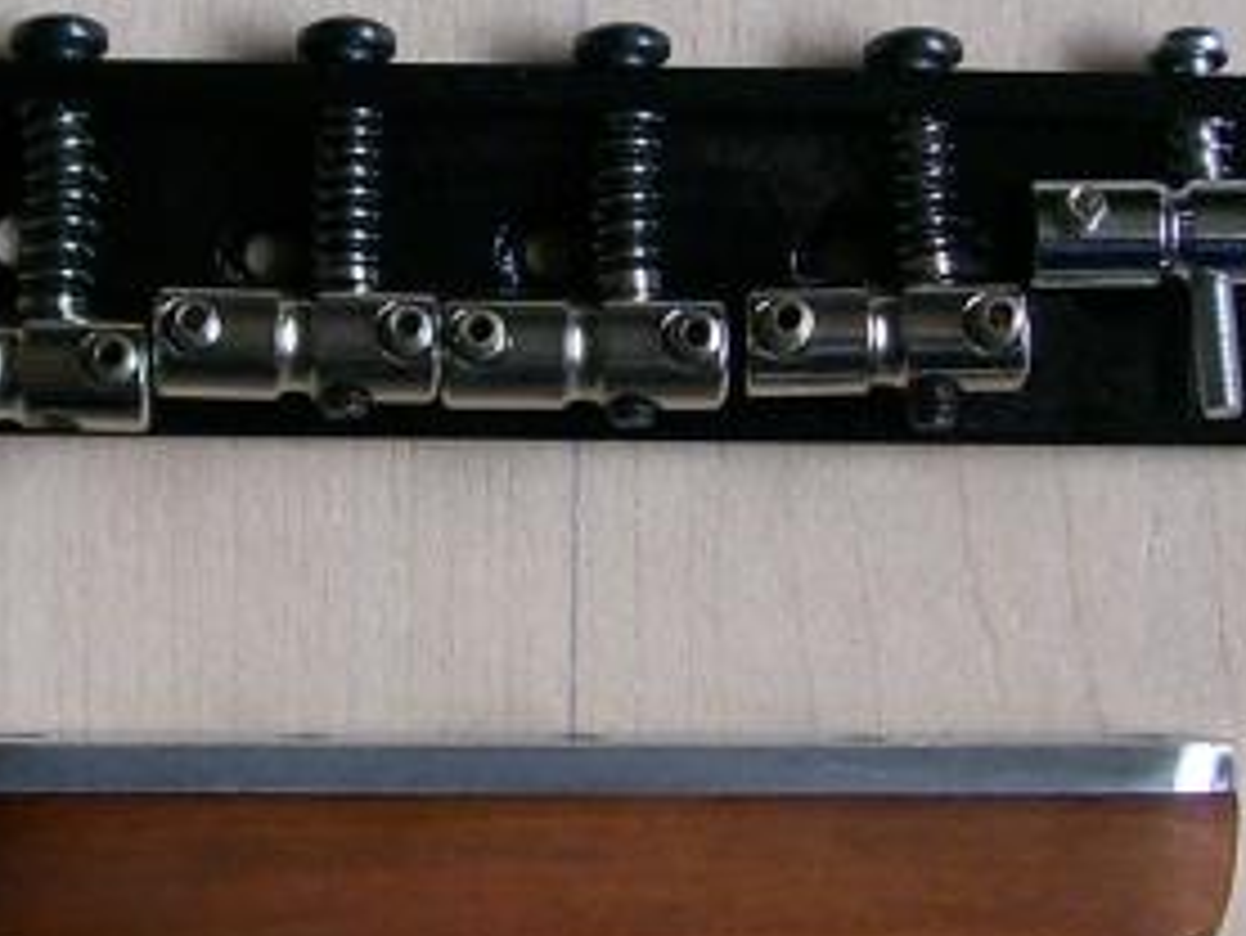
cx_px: 418
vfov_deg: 11.2
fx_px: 4789
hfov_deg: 14.8
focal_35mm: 133
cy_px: 387
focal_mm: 6
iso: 85
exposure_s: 1/32
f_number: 2.7
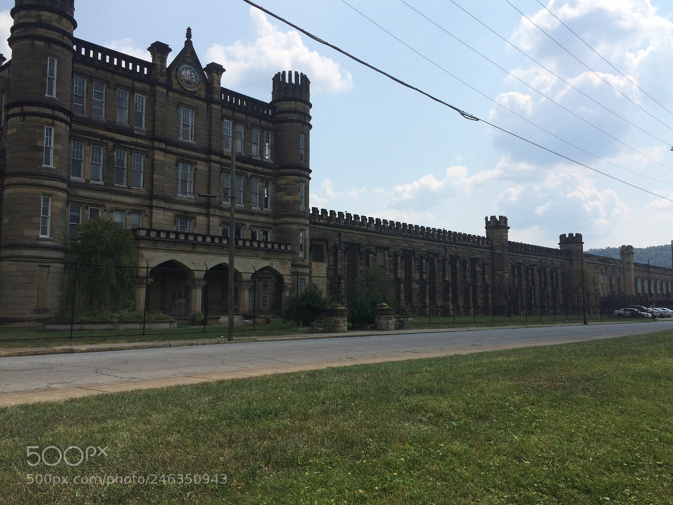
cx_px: 348
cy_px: 252
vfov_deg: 46.8
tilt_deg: +3.8
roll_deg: +0.7
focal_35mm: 30
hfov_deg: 60.0
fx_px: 583
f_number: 2.2
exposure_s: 1/3731
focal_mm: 4.15
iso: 32
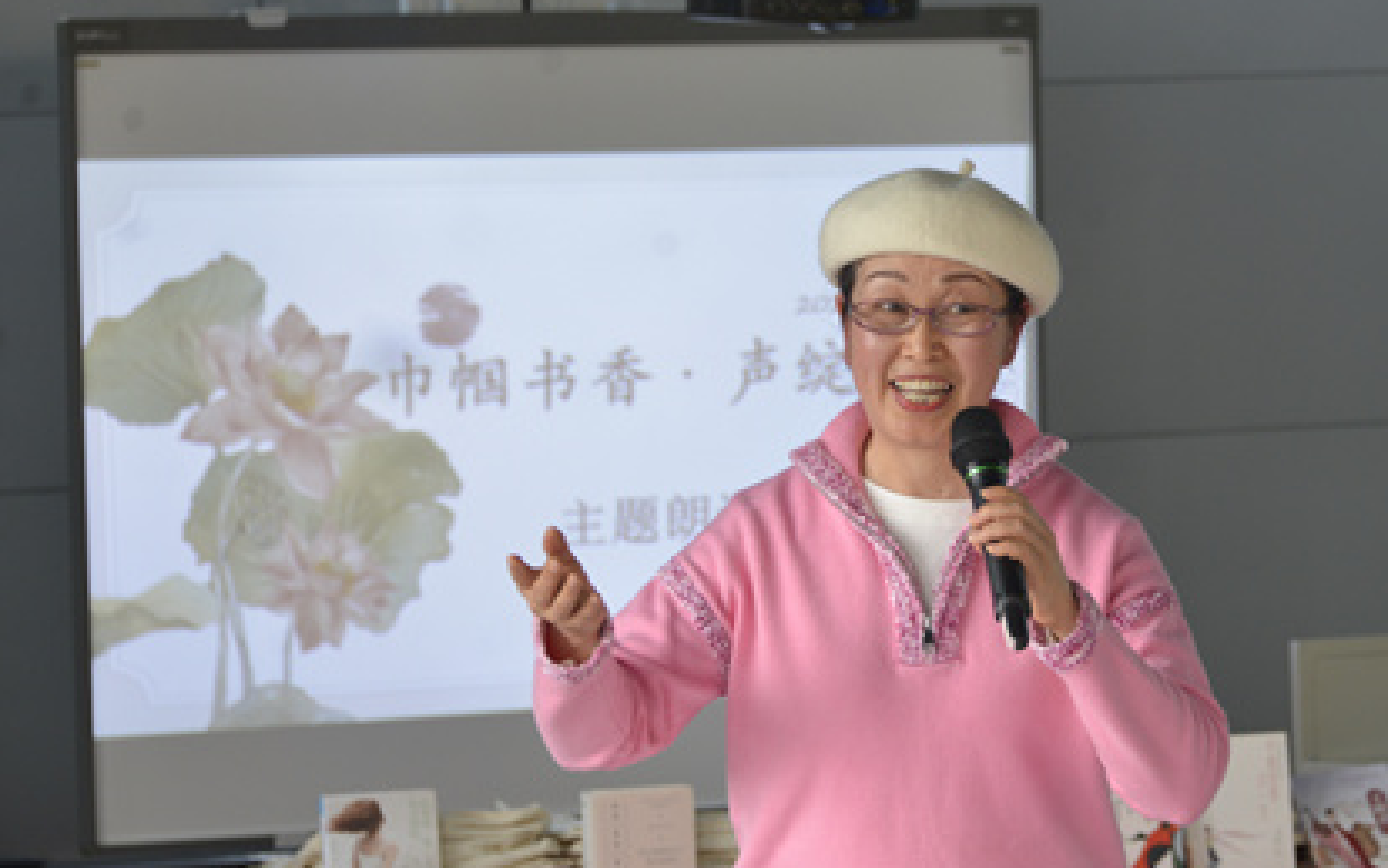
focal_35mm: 180
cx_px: 945
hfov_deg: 11.6
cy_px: 486
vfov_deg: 7.3
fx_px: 6811
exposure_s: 1/60
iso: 800
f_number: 5.6
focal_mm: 122
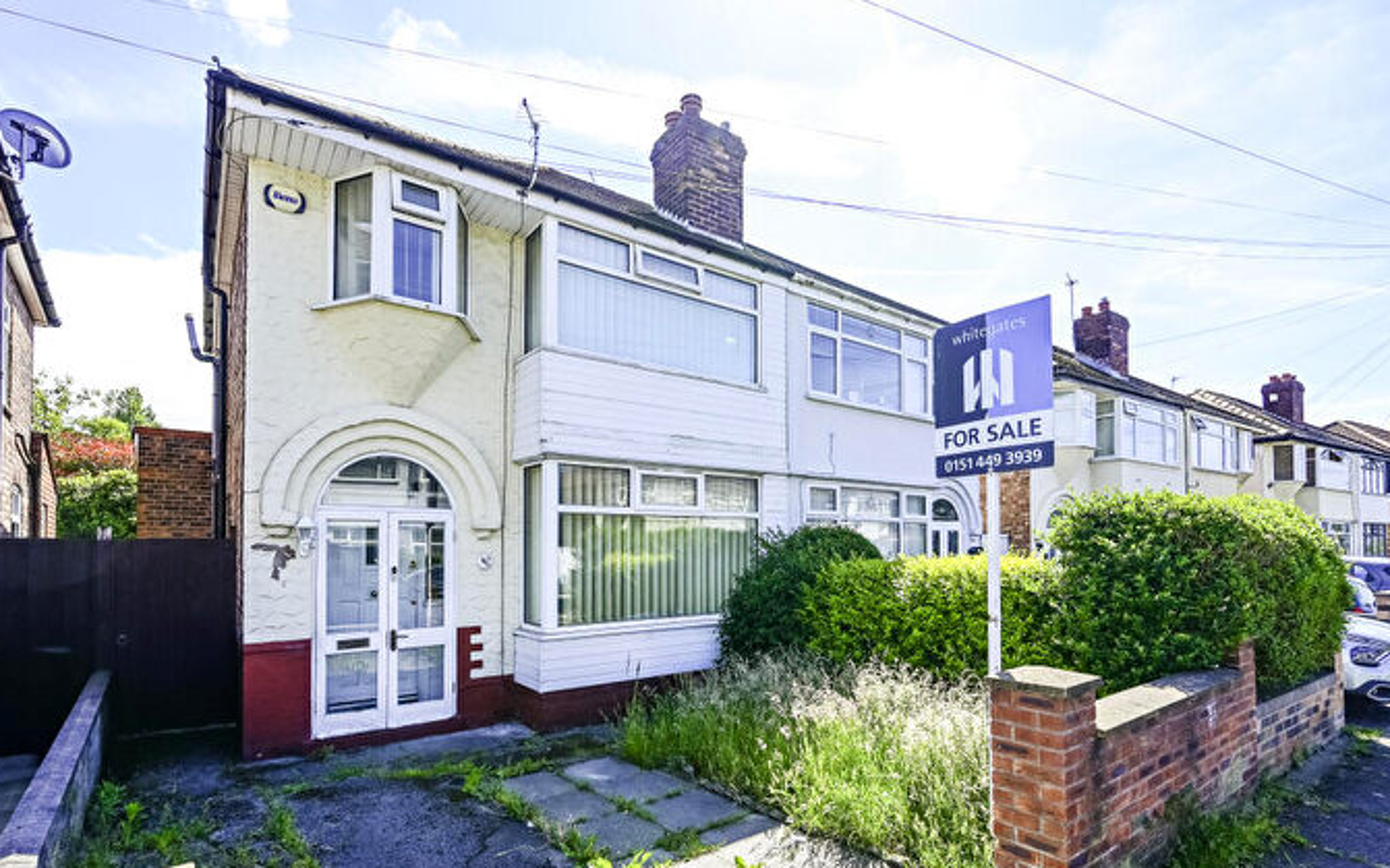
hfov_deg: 94.4
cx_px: 696
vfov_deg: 67.9
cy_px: 464
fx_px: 644
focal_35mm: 17
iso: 320
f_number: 6.3
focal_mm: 16
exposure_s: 1/800
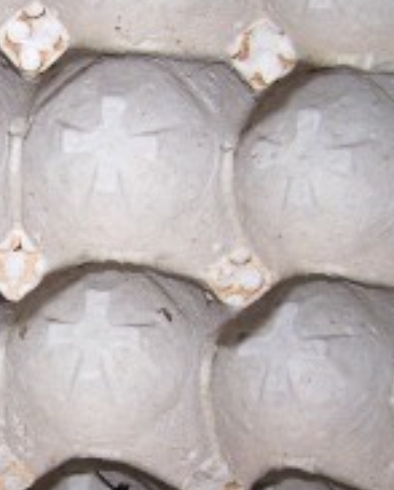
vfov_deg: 23.2
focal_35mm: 81
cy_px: 383
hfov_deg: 18.2
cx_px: -59
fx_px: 1178
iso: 80
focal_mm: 6.3
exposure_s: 1/60
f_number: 2.8
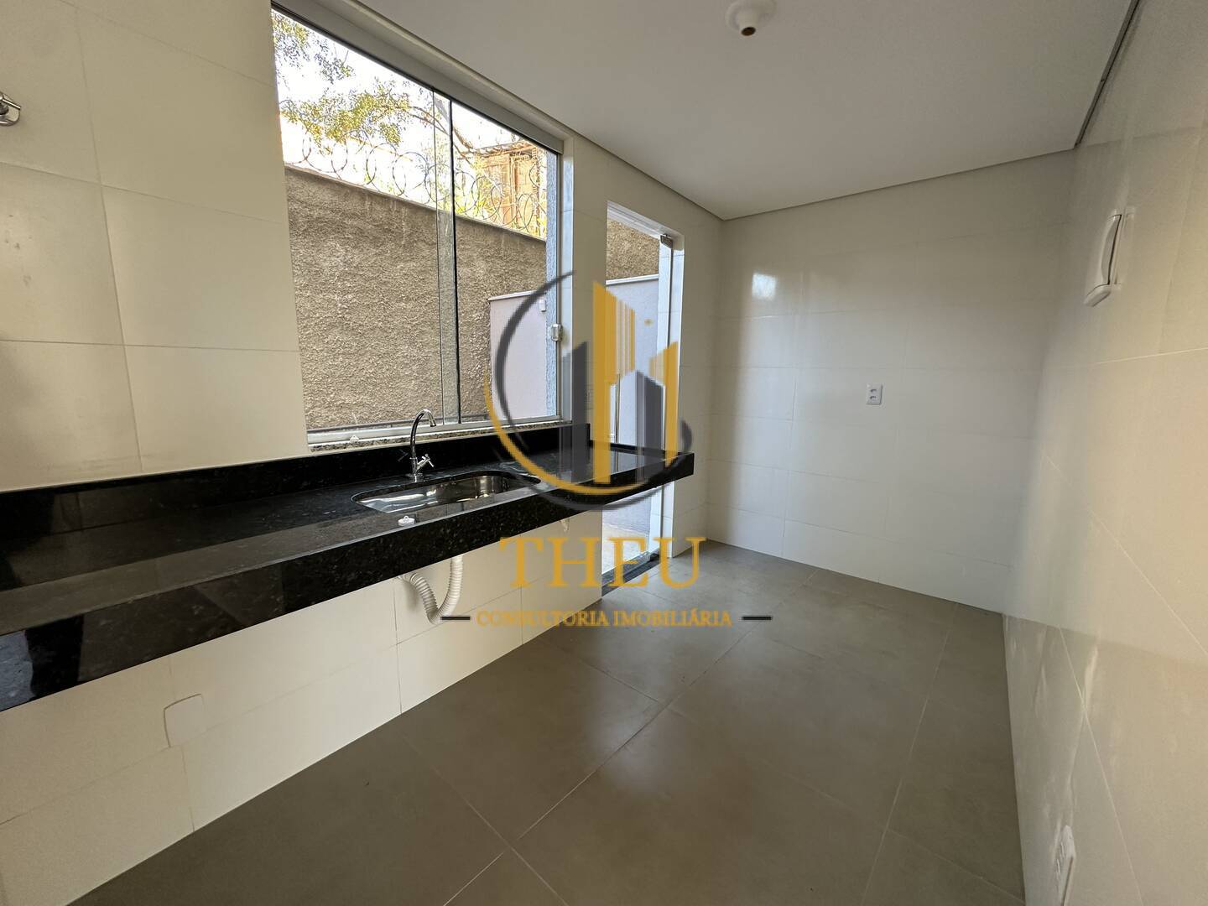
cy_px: 453
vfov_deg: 85.7
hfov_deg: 102.1
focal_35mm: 14
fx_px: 489
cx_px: 604
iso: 125
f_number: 2.2
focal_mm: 2.22
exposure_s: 1/99
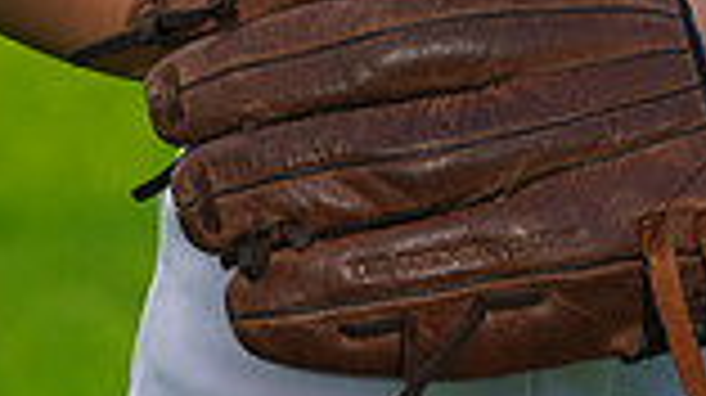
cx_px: 569
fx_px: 16610
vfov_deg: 1.4
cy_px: -585
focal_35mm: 888
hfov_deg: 2.4
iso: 200
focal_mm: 229
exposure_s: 1/250
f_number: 8
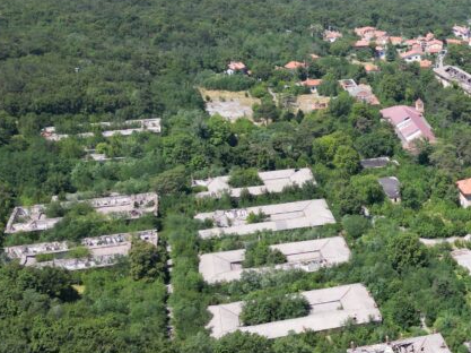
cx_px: 511
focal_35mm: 59
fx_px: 802
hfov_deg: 29.7
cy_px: 327
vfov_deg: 24.0
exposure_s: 1/1600
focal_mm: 6.72
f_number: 1.7
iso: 120
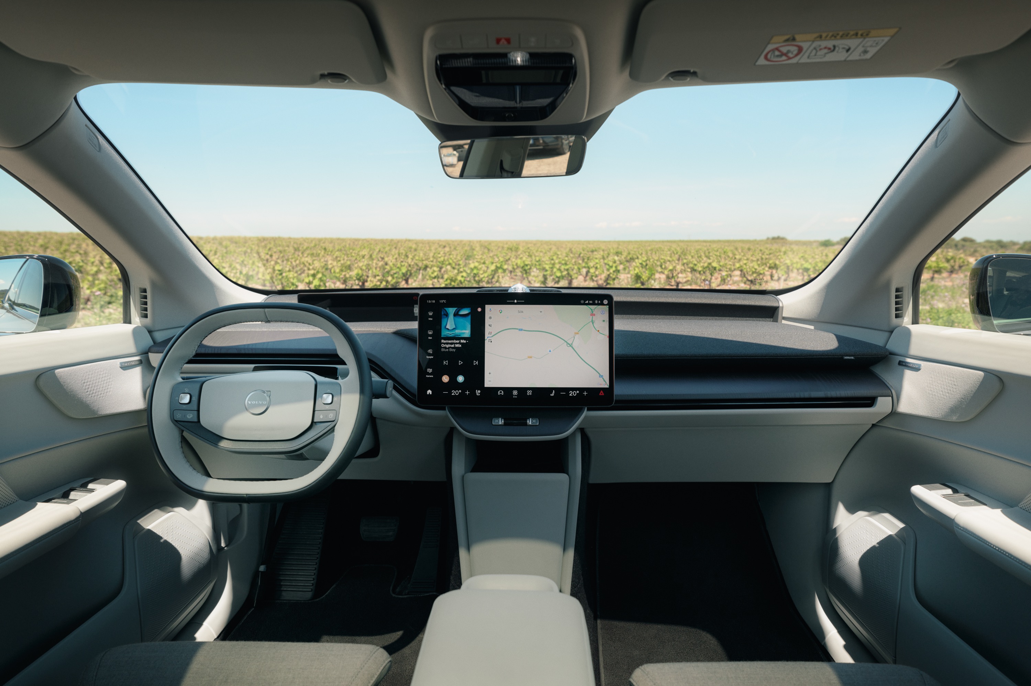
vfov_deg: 61.9
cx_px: 516
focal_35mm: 20
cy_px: 343
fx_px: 572
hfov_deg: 84.0
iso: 100
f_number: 4
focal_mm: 20
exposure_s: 1/250
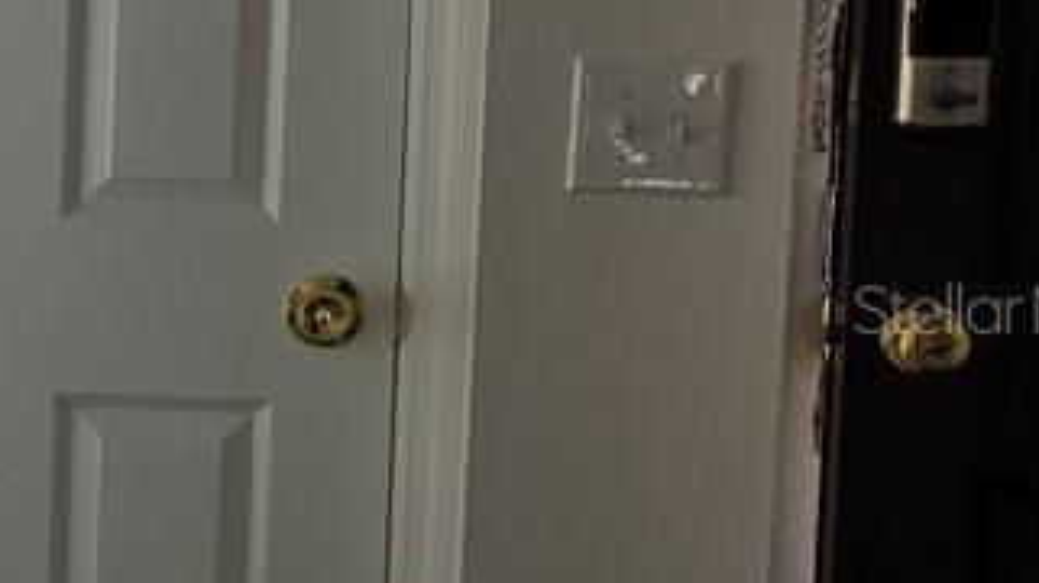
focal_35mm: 125
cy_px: 308
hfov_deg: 13.1
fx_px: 3441
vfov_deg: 9.7
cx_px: -1431
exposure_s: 1/120
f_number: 1.7
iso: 12
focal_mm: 6.3
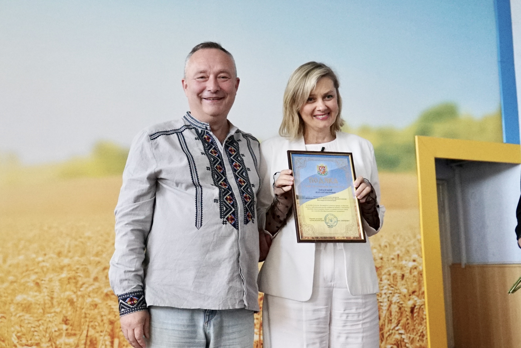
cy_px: 174
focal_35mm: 40
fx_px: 579
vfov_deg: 33.4
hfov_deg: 48.4
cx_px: 260
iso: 6400
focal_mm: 27
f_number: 4.5
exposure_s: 1/250
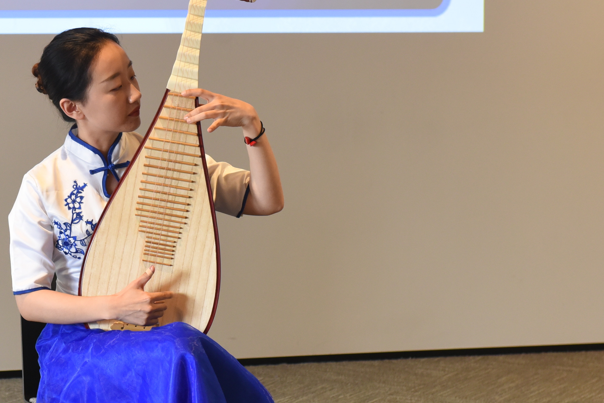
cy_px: 207
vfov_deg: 9.2
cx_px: 114
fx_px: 2501
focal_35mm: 149
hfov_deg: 13.7
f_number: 5
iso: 2000
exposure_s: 1/125
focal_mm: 70
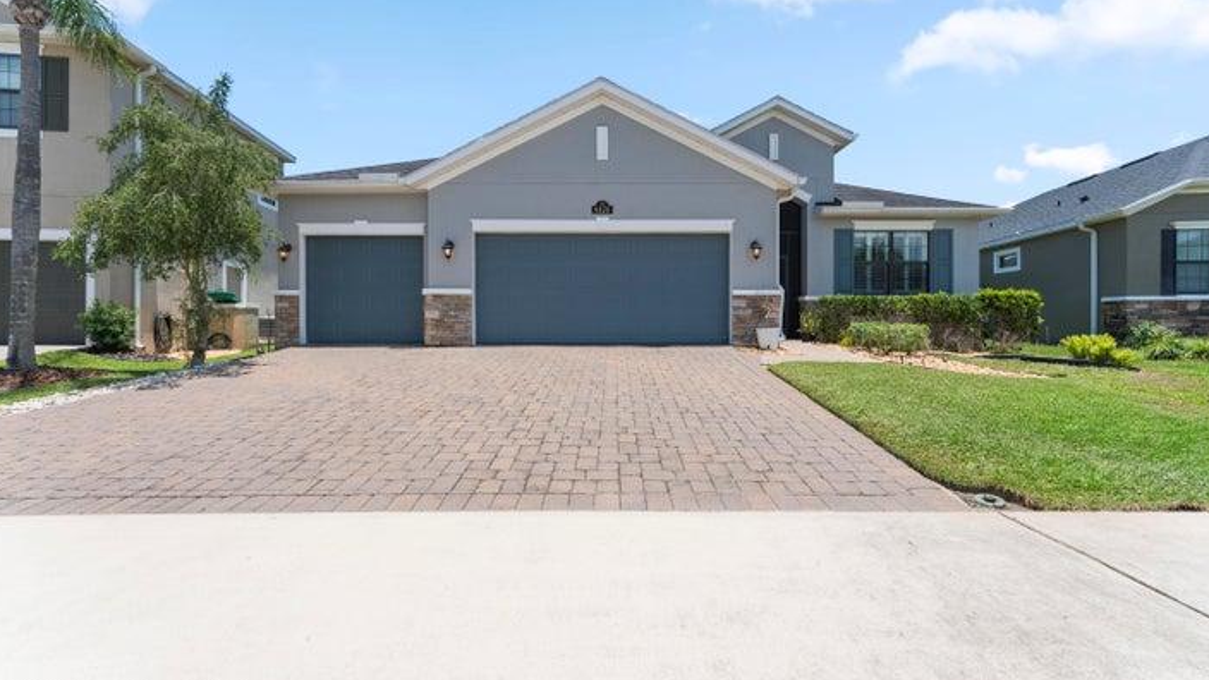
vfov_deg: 70.5
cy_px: 323
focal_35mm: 15
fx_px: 481
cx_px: 606
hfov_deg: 103.0
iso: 800
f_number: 8
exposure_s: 1/2000
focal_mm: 14
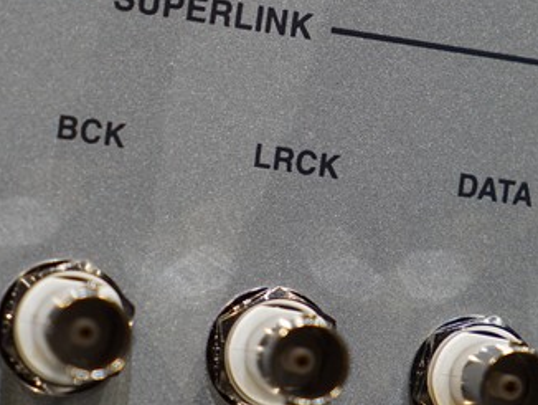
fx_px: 2566
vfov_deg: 9.0
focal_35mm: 165
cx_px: 231
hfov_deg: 12.0
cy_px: 134
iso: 640
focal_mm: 70
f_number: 4
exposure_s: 1/60
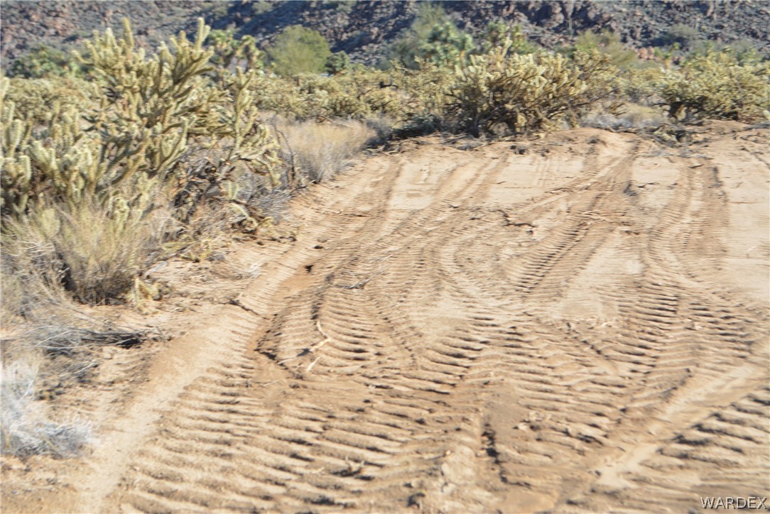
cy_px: 257
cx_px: 385
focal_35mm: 82
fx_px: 1765
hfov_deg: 24.6
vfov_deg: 16.6
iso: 100
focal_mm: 55
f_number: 8
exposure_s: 1/125
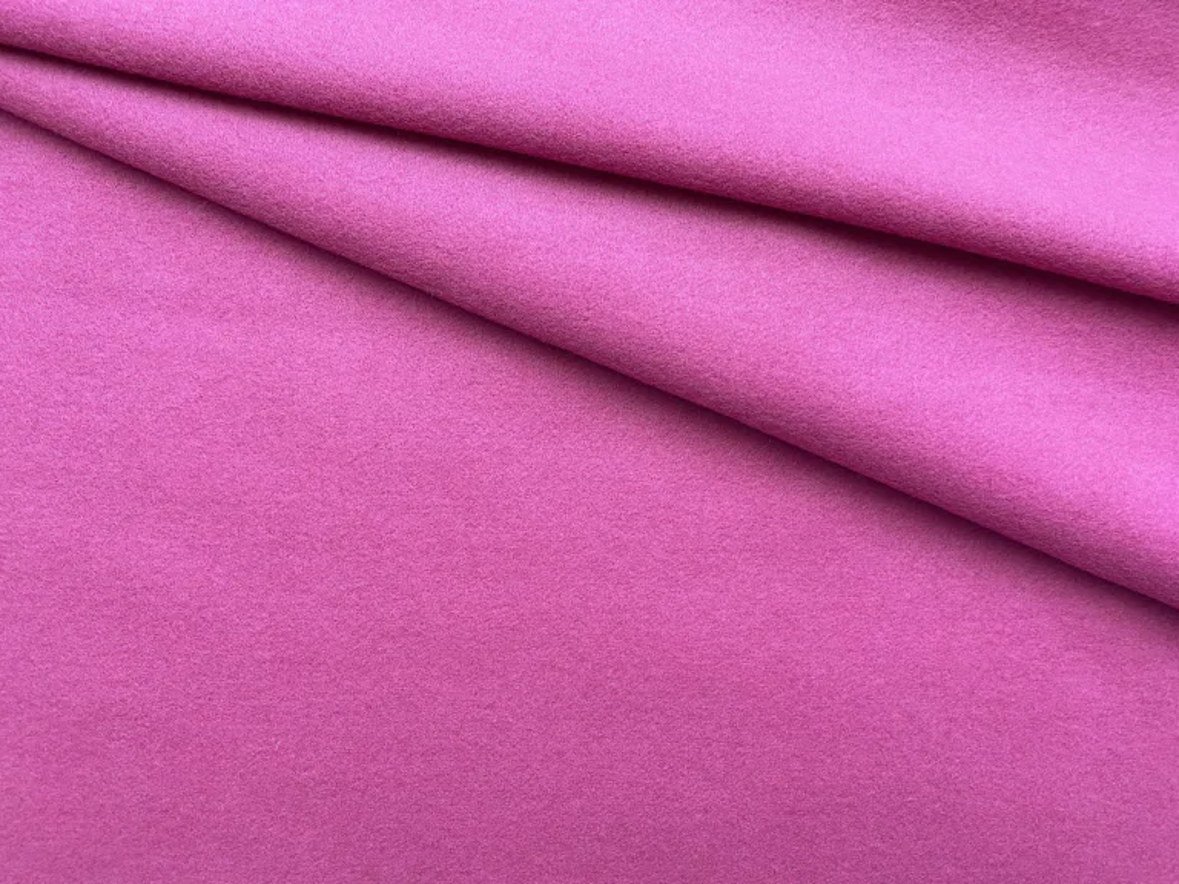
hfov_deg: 67.3
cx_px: 590
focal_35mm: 26
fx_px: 886
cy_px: 442
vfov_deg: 53.1
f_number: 1.8
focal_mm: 4.25
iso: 80
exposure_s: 1/50
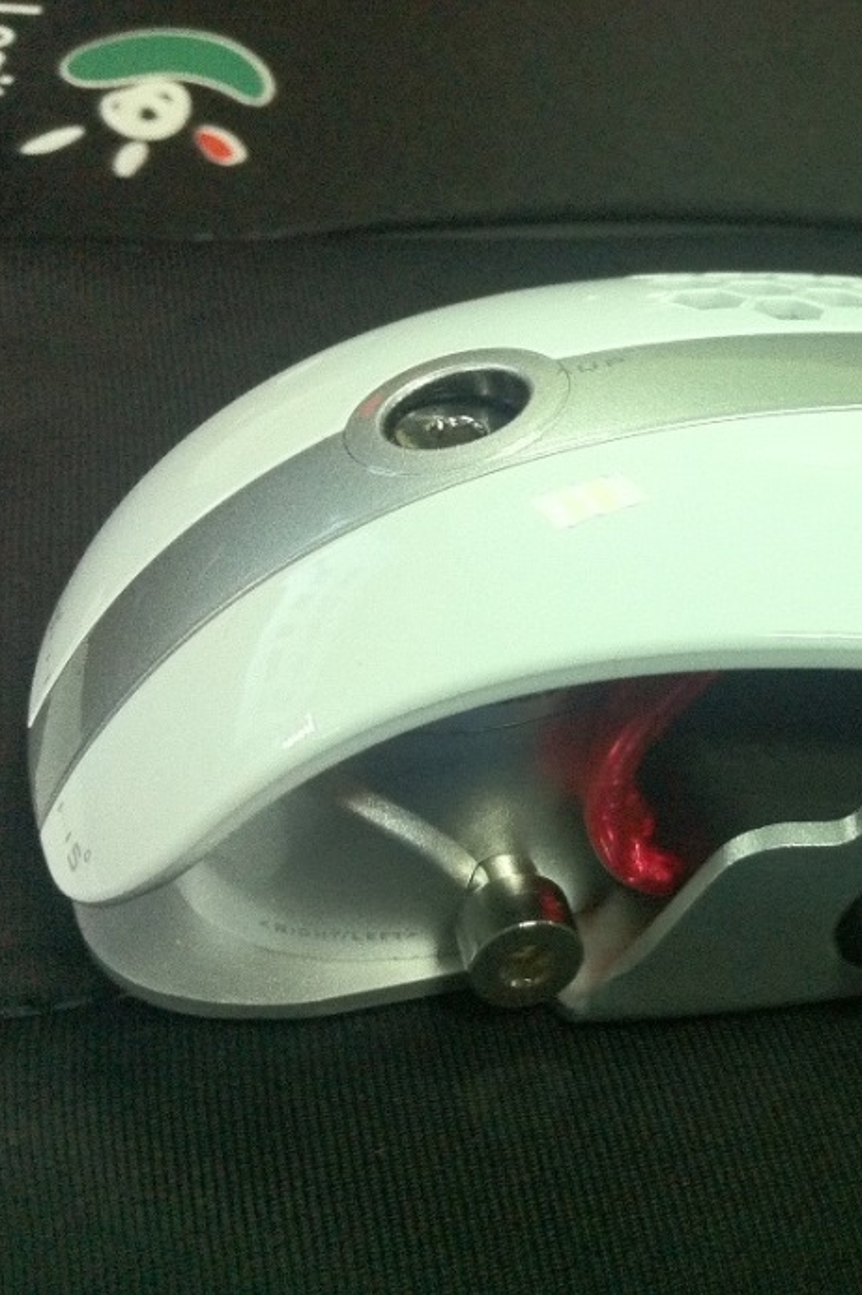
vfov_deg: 40.4
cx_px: 807
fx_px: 1761
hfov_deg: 26.4
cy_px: 650
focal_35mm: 49
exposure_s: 1/15
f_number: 2.8
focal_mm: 3.85
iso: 250
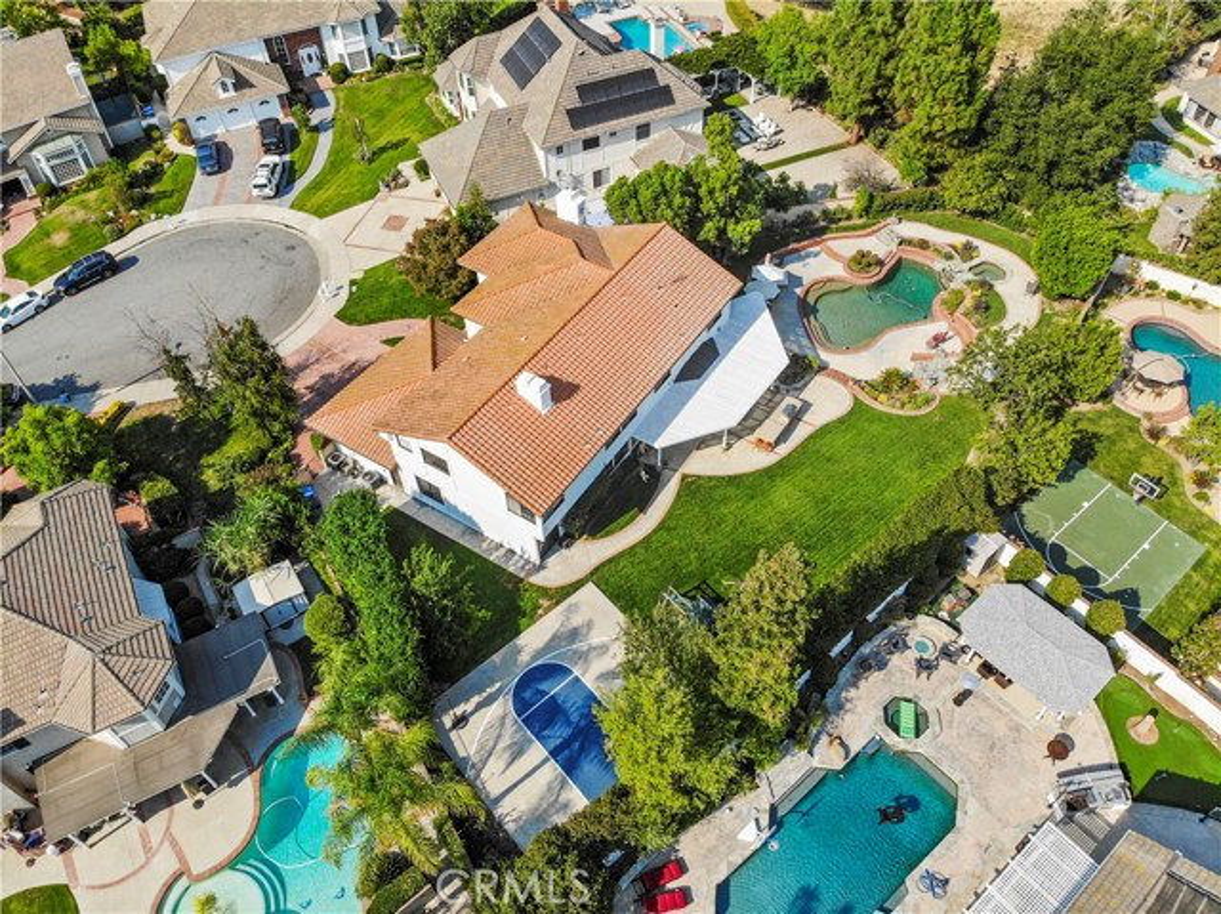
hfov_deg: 71.6
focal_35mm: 24
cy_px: 457
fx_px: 846
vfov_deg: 56.8
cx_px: 610
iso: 105
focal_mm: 4.5
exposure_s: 1/900
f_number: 2.8
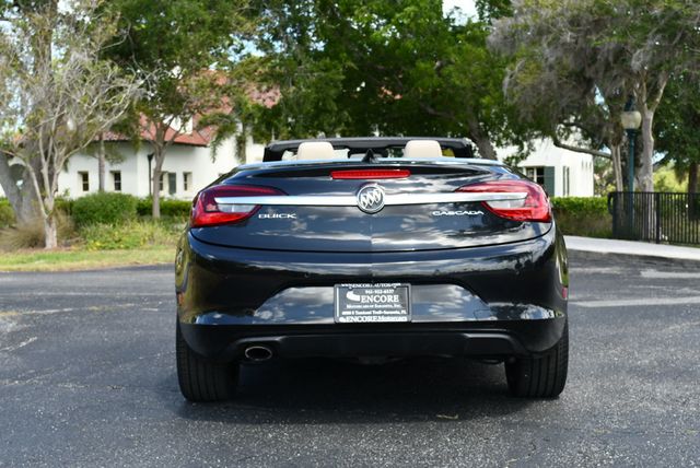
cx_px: 350
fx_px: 1168
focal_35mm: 60
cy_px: 234
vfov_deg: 22.7
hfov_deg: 33.4
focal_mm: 30
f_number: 5.6
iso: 200
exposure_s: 1/250
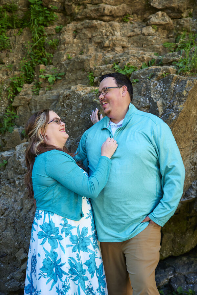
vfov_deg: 47.4
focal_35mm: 41
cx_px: 98
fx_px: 337
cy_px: 148
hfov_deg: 32.6
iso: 250
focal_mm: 41
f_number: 2.8
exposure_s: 1/250
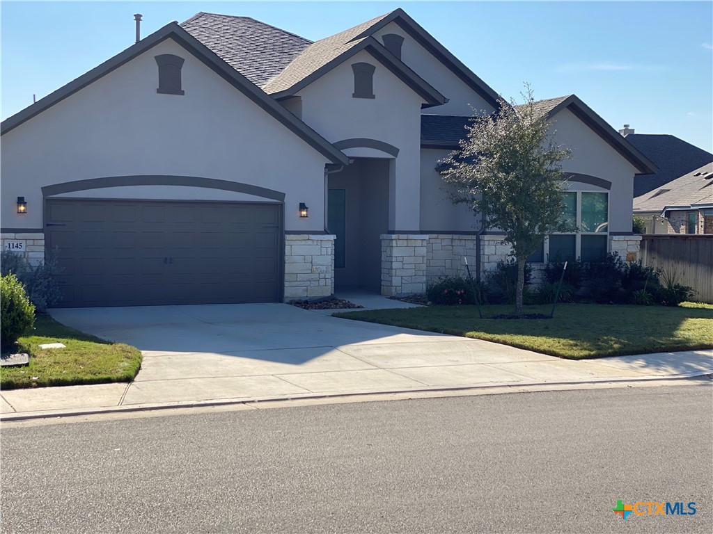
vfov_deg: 28.0
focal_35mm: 52
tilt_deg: -3.4
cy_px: 267
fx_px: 1071
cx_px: 356
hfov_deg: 36.8
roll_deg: -0.7
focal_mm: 6
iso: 20
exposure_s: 1/1546
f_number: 2
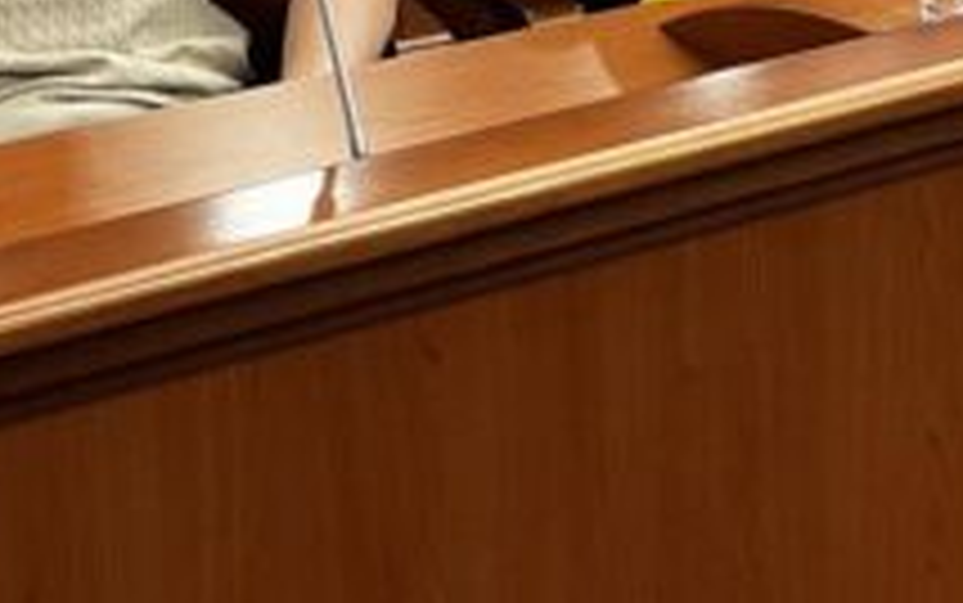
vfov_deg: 12.0
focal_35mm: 99
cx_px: 810
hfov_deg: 20.7
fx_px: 2600
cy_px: -536
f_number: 1.6
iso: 250
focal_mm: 5.1
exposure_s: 1/50
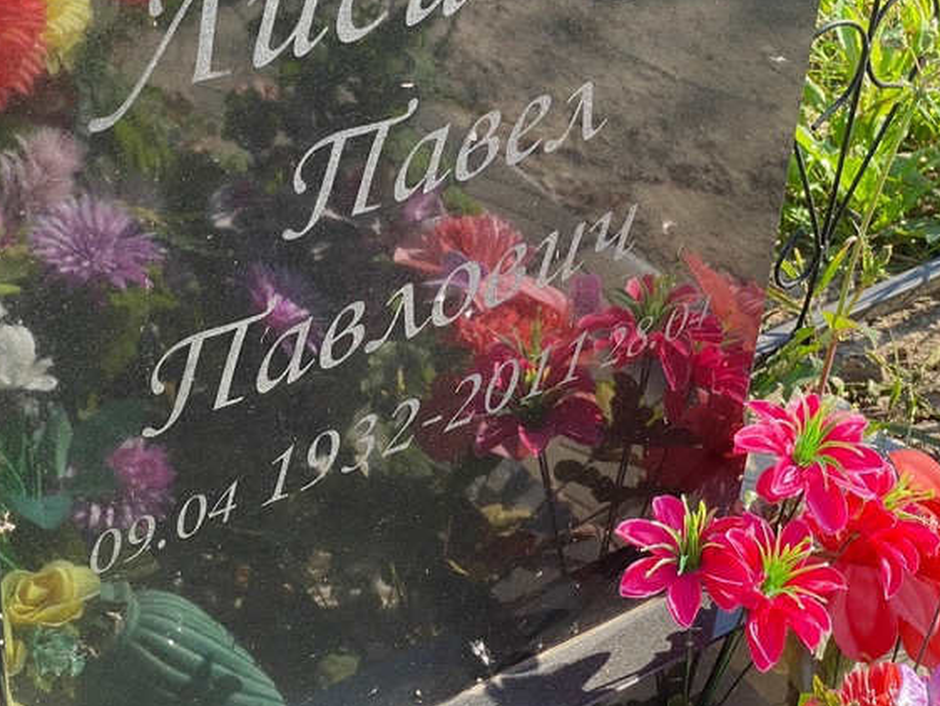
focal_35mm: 74
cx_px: 475
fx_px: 2010
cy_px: 228
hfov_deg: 26.3
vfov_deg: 19.8
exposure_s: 1/510
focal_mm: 6
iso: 20
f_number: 2
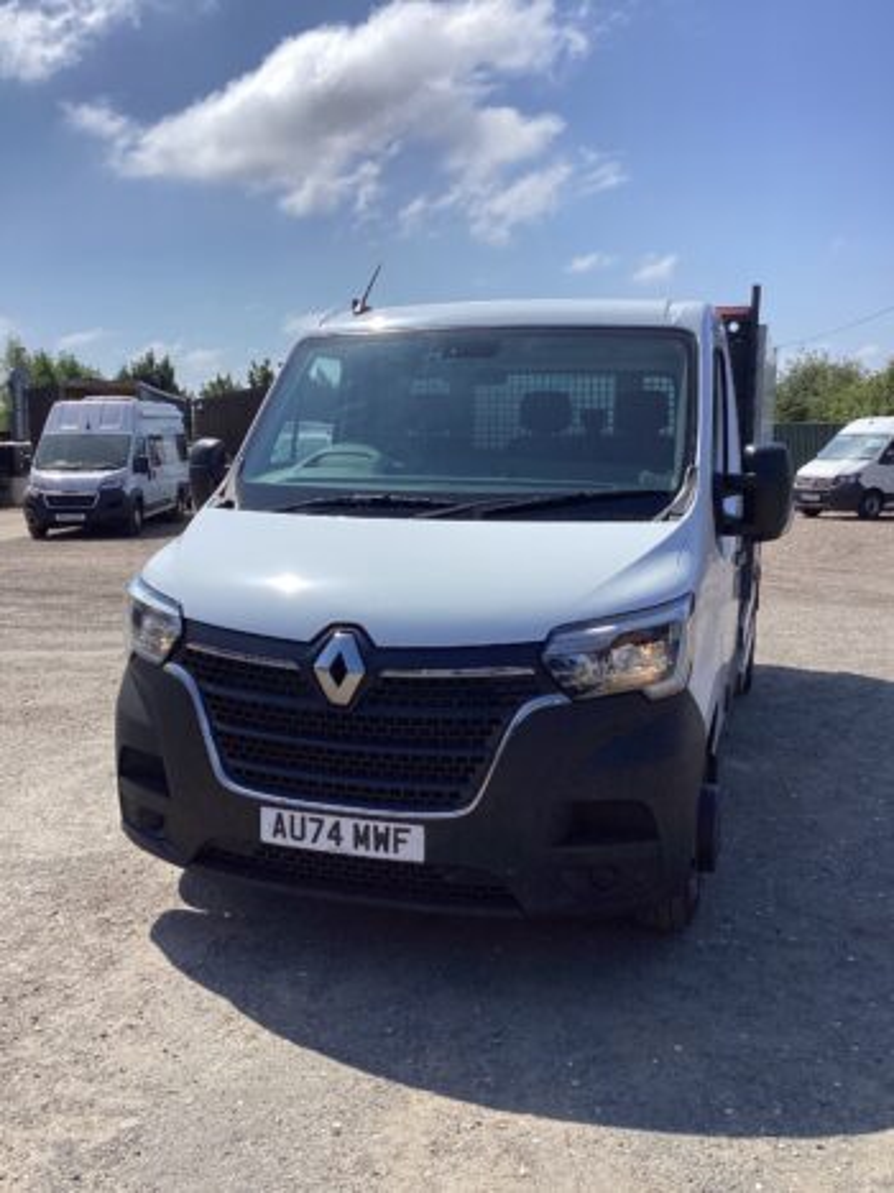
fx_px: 1068
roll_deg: +0.0
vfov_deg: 58.4
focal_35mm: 31
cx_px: 447
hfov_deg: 45.4
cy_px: 596
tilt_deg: -7.9
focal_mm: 3.3
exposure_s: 1/2092
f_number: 2.4
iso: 25
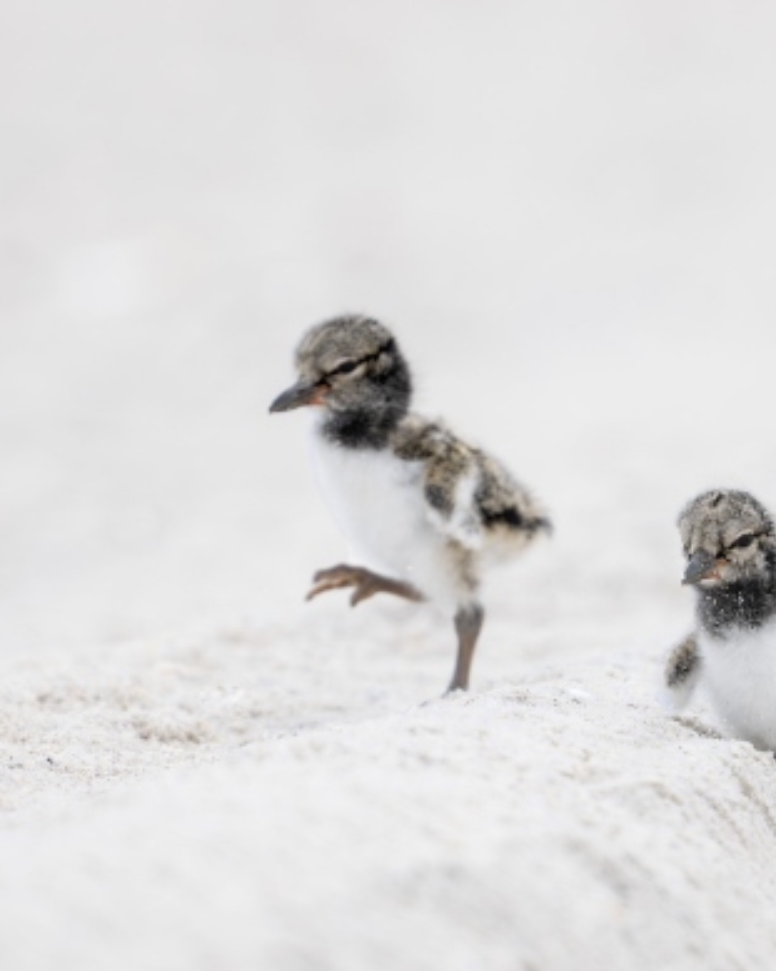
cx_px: 951
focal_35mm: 1158
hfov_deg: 1.3
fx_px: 33257
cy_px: 457
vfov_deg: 1.7
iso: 1600
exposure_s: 1/800
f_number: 5.6
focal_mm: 600
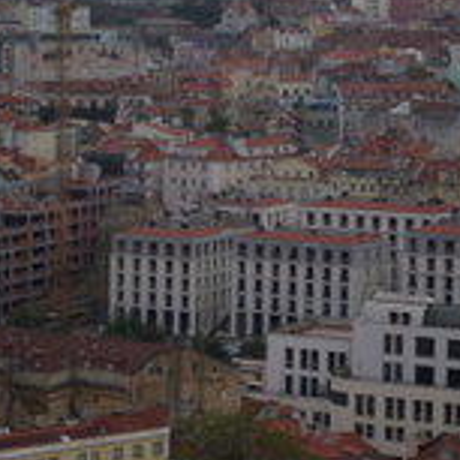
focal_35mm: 183
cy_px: 96
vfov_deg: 9.5
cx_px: 228
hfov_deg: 9.6
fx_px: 2753
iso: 100
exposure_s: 1/90
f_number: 5.6
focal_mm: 55
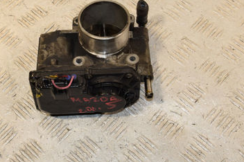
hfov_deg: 28.4
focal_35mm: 71
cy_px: 47
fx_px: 481
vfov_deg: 19.1
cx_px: 90
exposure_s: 1/200
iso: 800
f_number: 8
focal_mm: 26
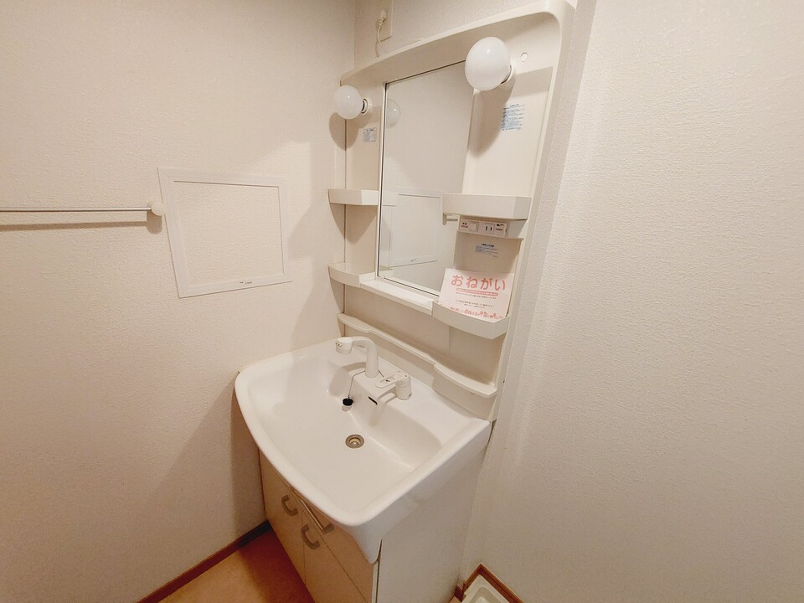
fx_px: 302
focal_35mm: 13
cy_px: 302
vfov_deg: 89.9
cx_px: 402
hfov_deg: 106.2
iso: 320
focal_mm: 1.74
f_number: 2.2
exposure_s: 1/40
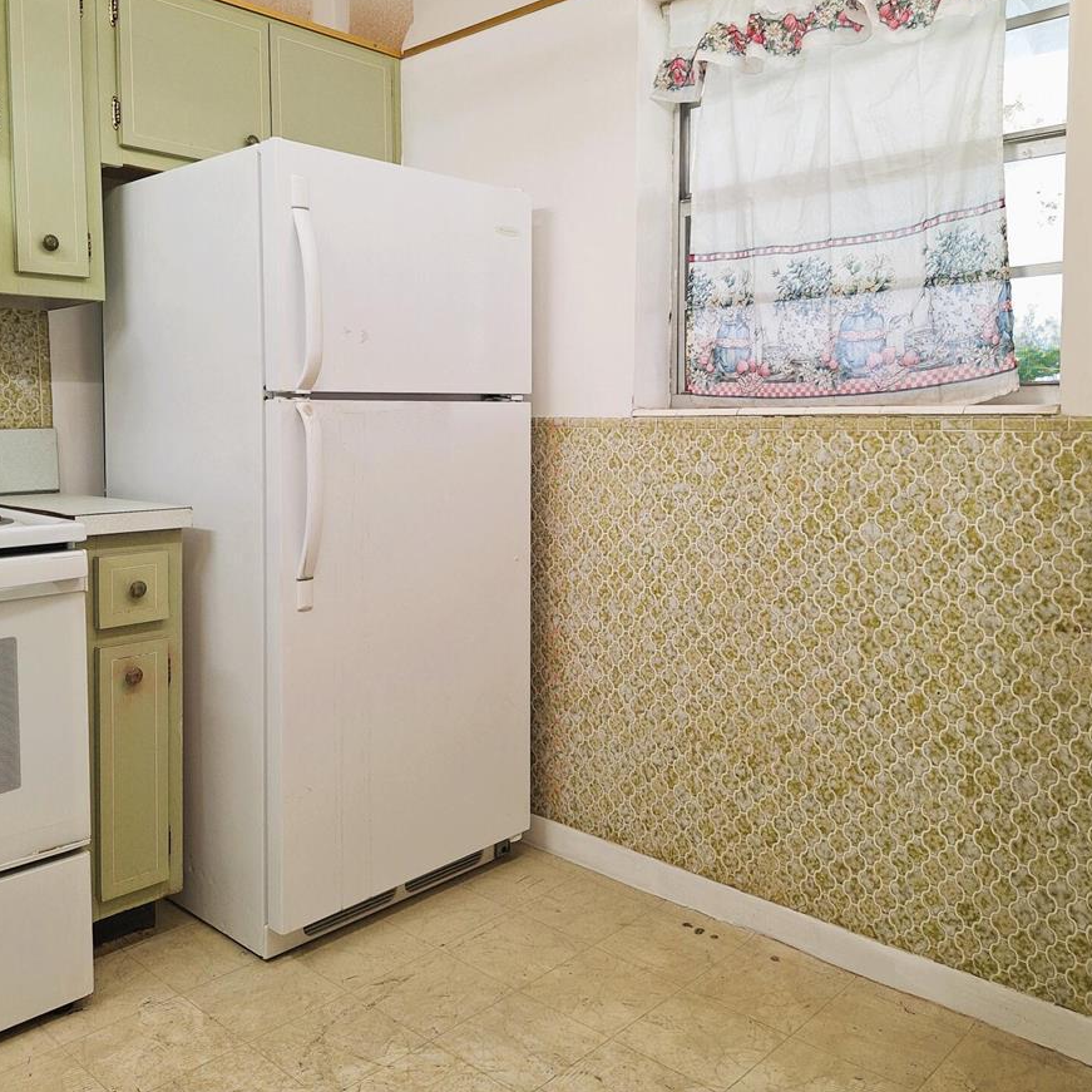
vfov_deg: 57.0
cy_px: 463
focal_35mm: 28
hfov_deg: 57.3
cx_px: 537
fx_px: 999
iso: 64
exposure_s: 1/60
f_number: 1.8
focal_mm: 5.54
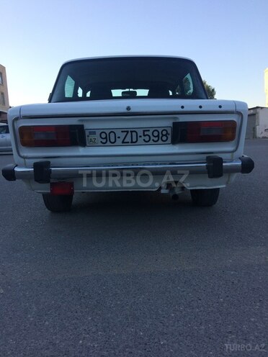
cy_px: 178
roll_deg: +2.5
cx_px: 134
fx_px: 299
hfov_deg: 48.2
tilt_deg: -9.2
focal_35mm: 29
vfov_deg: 61.7
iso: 32
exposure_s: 1/622
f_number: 2.2
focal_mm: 4.15
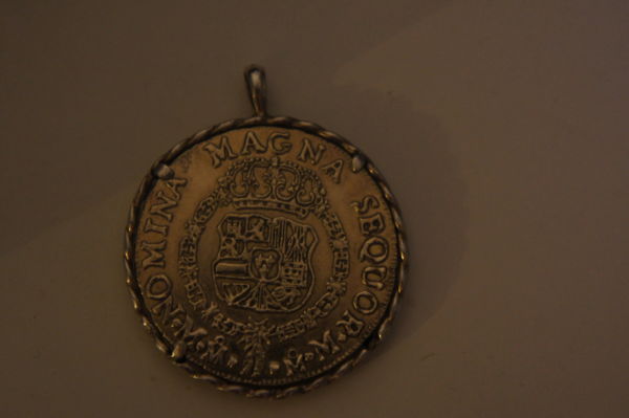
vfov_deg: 17.8
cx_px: 314
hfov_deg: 26.5
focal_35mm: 76
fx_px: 1335
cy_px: 209
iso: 1600
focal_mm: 51
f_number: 5
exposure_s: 1/5
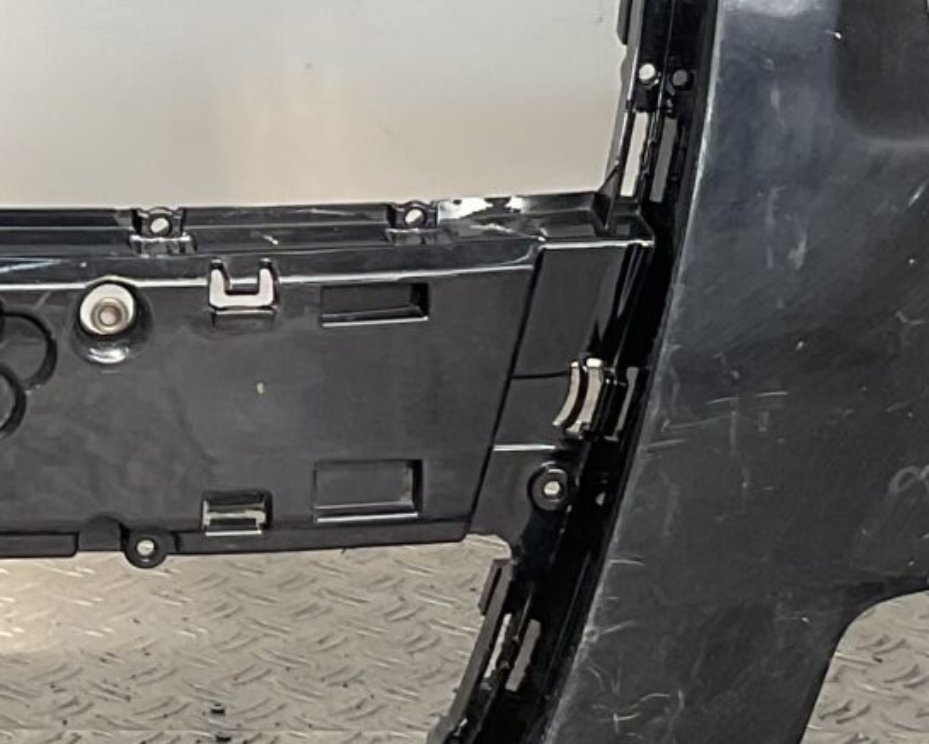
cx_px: -334
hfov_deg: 13.8
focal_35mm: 133
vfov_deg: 11.5
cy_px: -5
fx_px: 3657
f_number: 1.8
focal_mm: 3
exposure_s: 1/300
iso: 16
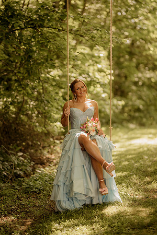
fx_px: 556
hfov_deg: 16.1
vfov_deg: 23.9
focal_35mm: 85
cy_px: 118
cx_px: 78
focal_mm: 85
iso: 400
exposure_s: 1/1250
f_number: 1.4
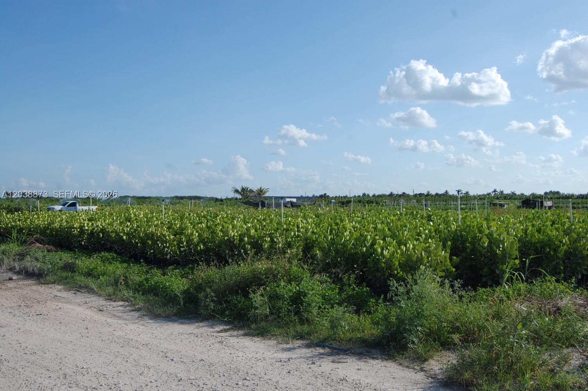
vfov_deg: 38.3
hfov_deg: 55.1
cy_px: 196
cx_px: 294
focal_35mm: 34
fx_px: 563
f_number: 9
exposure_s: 1/320
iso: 200
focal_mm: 23
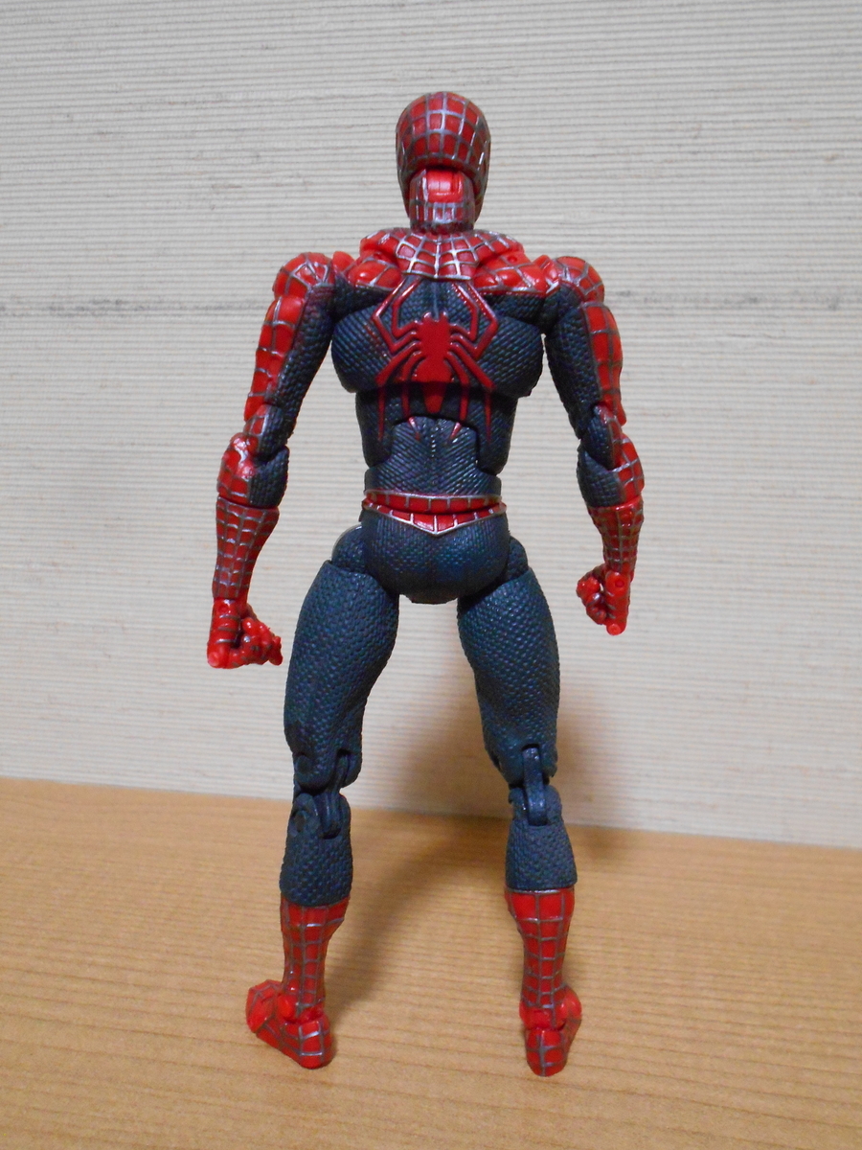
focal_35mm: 32
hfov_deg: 44.2
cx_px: 431
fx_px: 1062
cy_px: 575
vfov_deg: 56.8
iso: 800
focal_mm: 5.8
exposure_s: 1/20
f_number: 3.6
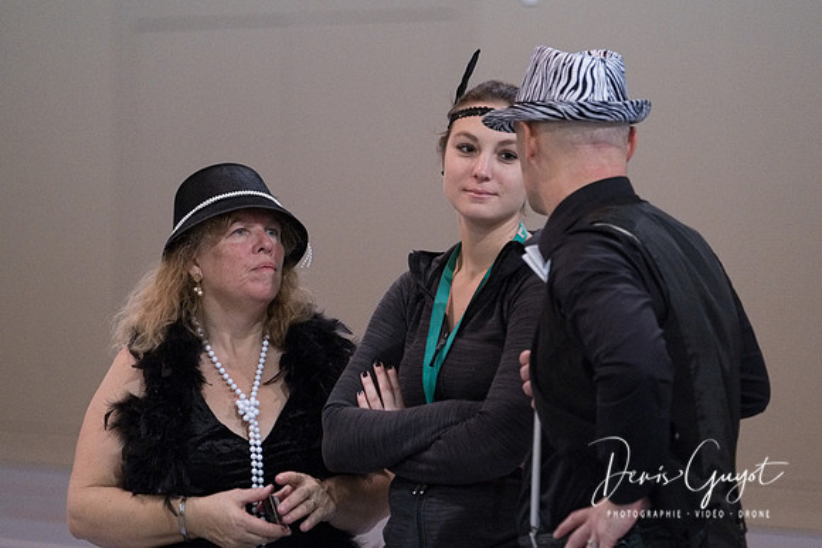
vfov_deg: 6.0
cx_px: 414
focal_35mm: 230
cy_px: 196
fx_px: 5248
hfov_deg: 9.0
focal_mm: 119.2
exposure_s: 1/250
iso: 4000
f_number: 2.8
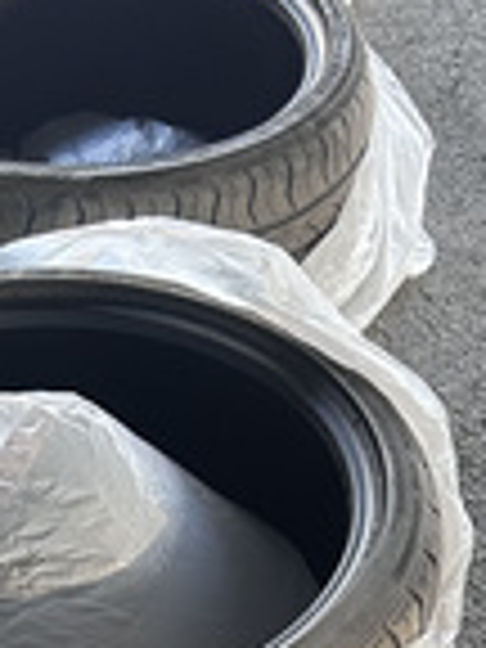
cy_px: 922
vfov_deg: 19.4
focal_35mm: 90
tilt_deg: -52.7
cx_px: 83
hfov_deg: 16.3
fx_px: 1685
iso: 125
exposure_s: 1/121
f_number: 1.5
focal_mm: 5.7
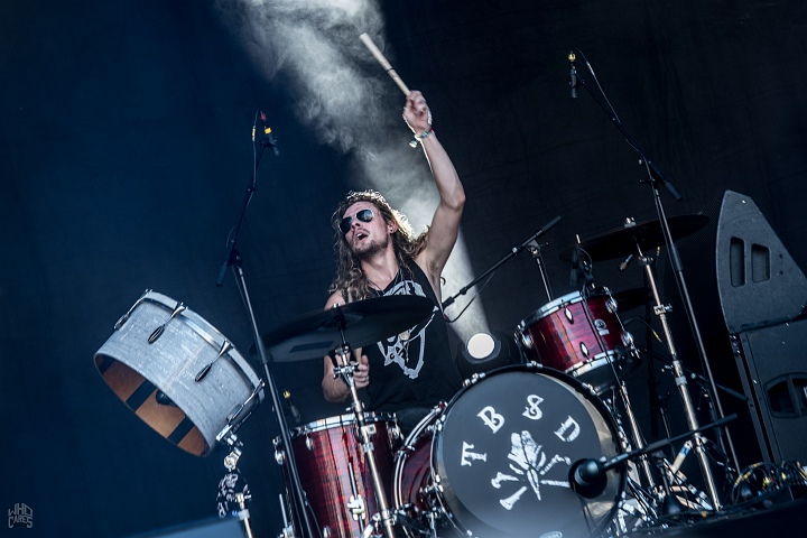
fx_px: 4539
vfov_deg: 6.8
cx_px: 404
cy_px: 269
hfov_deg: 10.2
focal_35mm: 202
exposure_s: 1/100
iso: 100
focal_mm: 135
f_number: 2.8
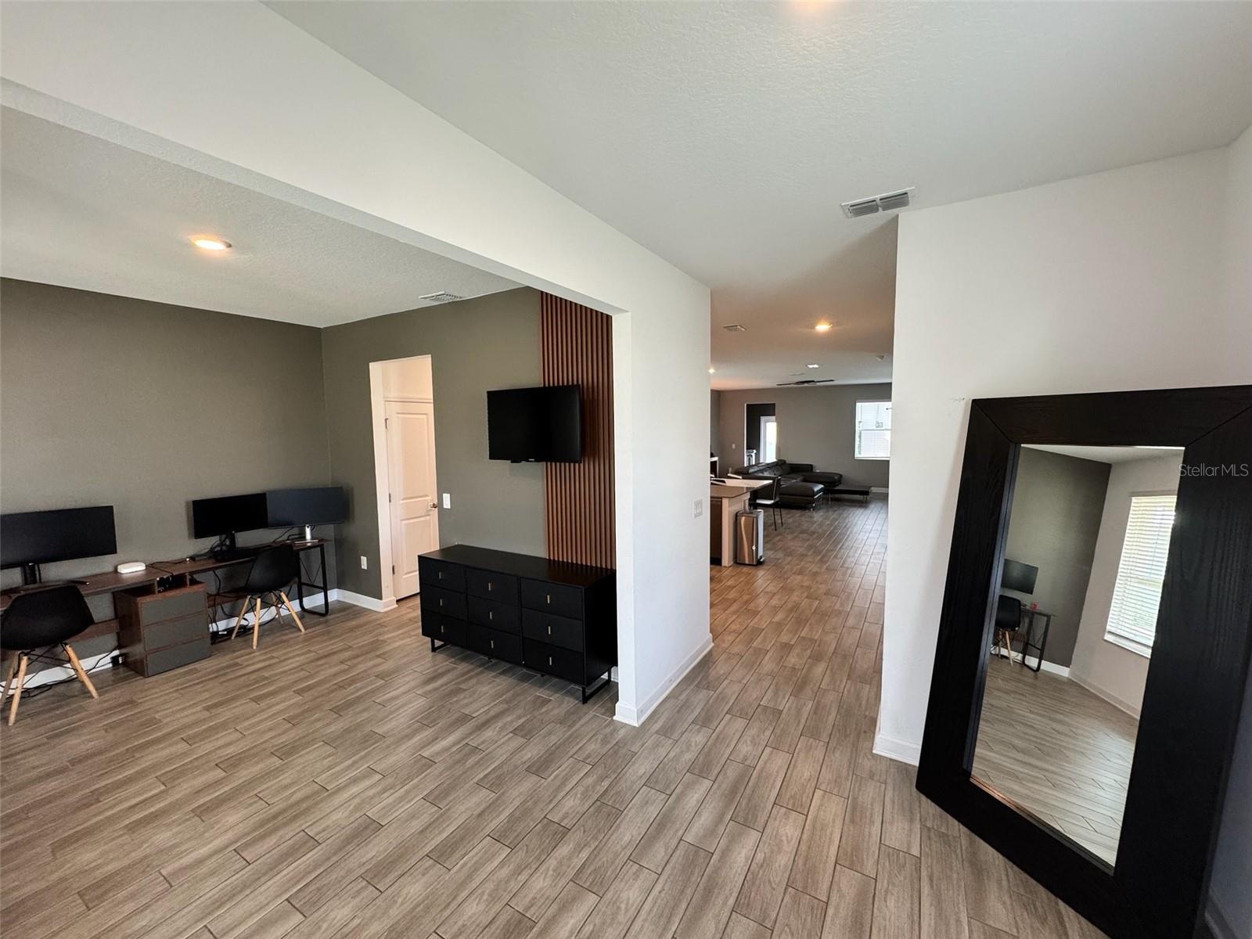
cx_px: 626
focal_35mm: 14
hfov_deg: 102.1
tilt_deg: -5.5
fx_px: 506
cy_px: 470
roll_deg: +0.7
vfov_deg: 85.7
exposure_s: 1/120
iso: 250
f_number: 2.2
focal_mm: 2.22
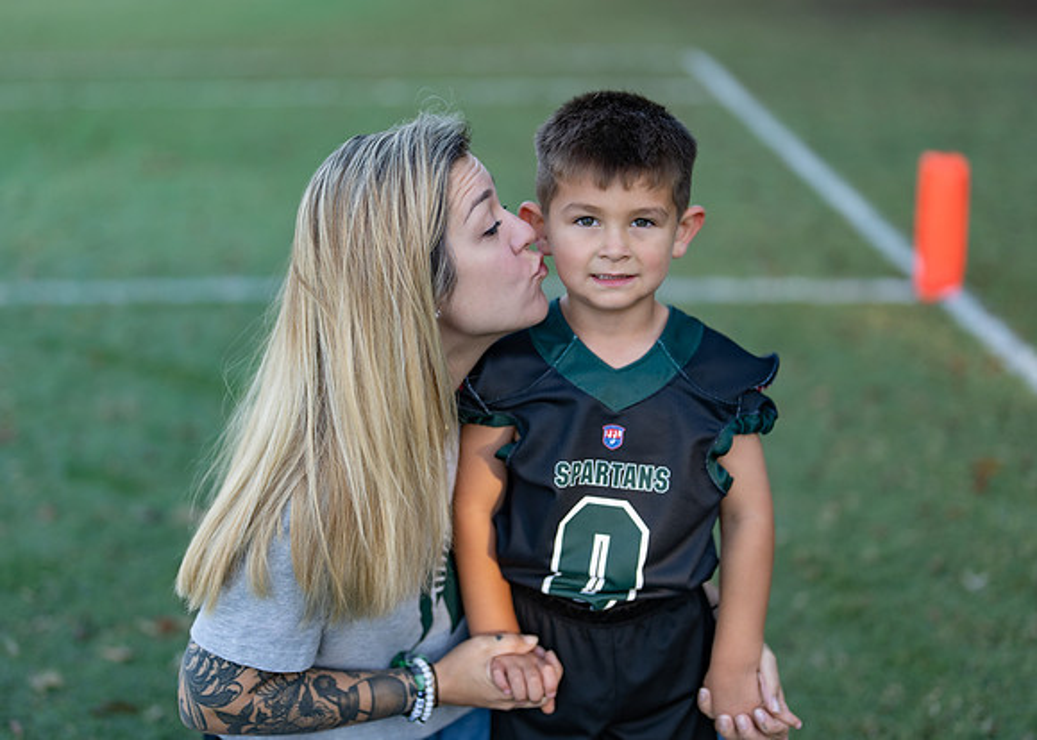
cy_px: 324
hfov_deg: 33.1
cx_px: 520
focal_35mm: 59
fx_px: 1744
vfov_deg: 23.9
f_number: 1.2
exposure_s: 1/1000
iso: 100
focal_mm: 50
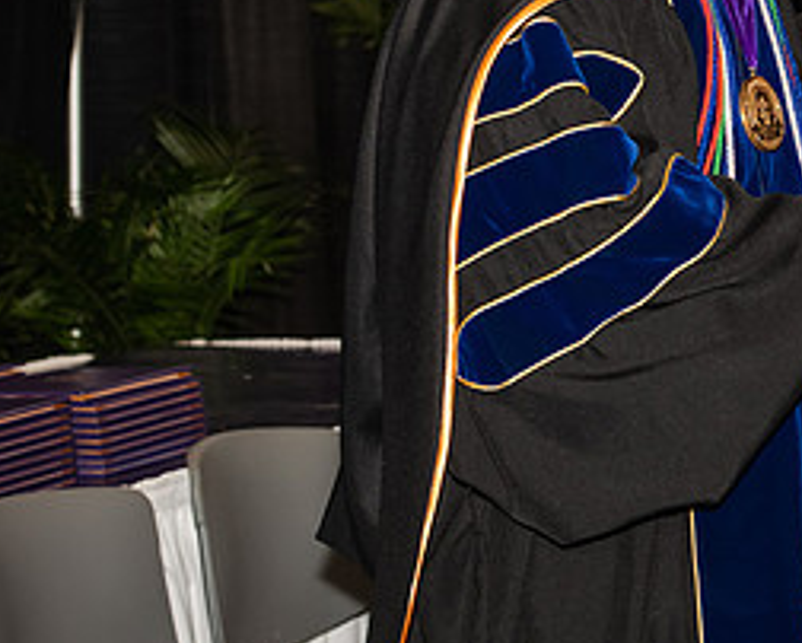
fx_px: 3587
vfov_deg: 10.2
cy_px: 110
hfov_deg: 12.6
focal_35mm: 151
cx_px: 796
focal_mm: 70
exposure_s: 1/200
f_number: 5.6
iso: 1000
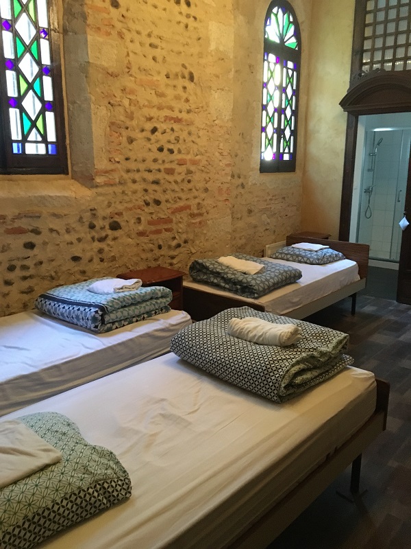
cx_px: 206
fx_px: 459
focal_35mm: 29
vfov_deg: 61.7
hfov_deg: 48.2
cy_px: 274
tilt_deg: -13.4
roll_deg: -0.4
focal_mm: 4.15
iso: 320
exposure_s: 1/17
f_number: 2.2
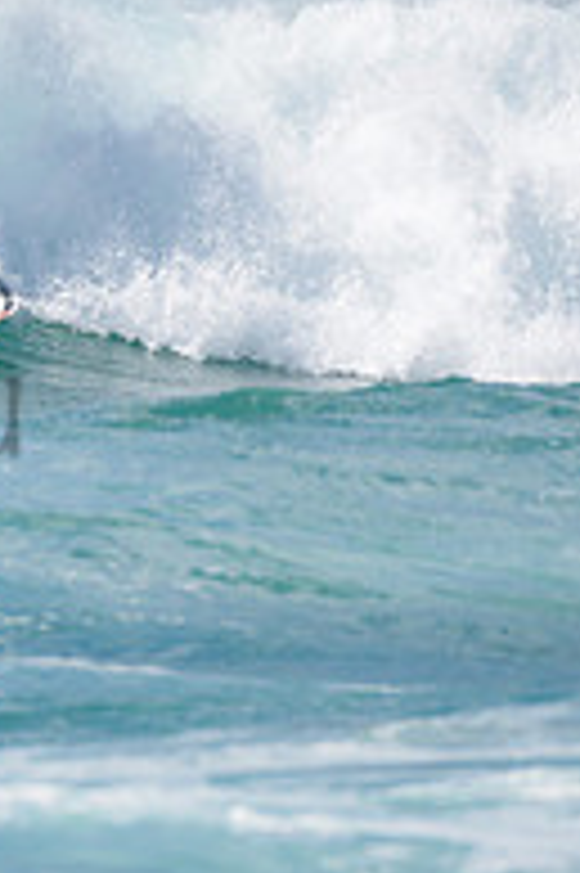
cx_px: -173
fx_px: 44470
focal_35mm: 1837
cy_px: 158
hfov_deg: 0.7
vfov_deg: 1.1
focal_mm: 500
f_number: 5.6
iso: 100
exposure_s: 1/2000
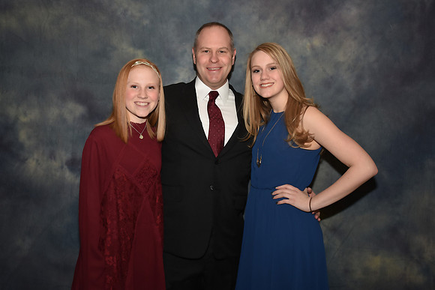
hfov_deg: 47.9
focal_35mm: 40
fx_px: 489
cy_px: 145
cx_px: 218
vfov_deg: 33.0
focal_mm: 27
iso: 200
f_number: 5
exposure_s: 1/60
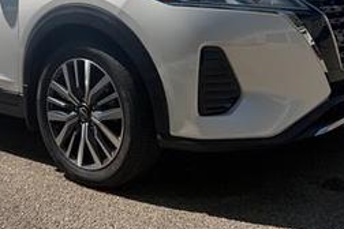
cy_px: 25
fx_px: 478
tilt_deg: -2.8
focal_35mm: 50
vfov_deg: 26.1
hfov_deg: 39.1
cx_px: 115
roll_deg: +2.2
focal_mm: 6.76
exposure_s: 1/6173
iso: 80
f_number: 1.78
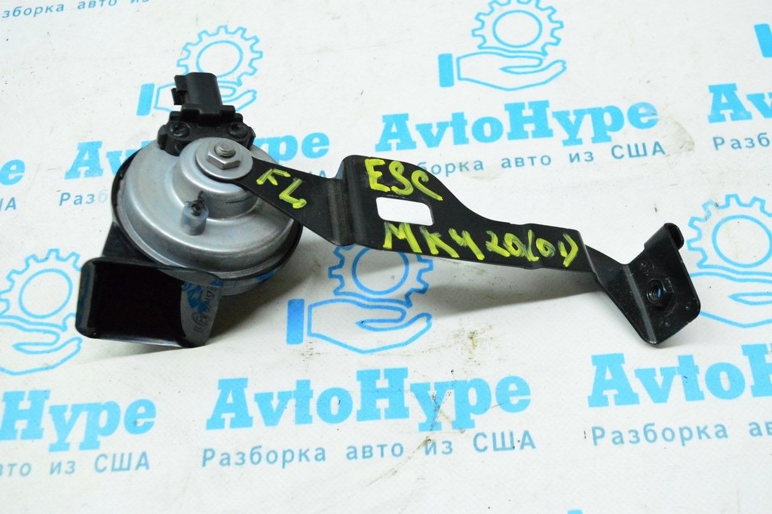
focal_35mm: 38
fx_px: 804
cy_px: 257
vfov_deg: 35.4
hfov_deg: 51.3
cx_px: 386
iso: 6400
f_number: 6.3
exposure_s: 1/320
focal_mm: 25
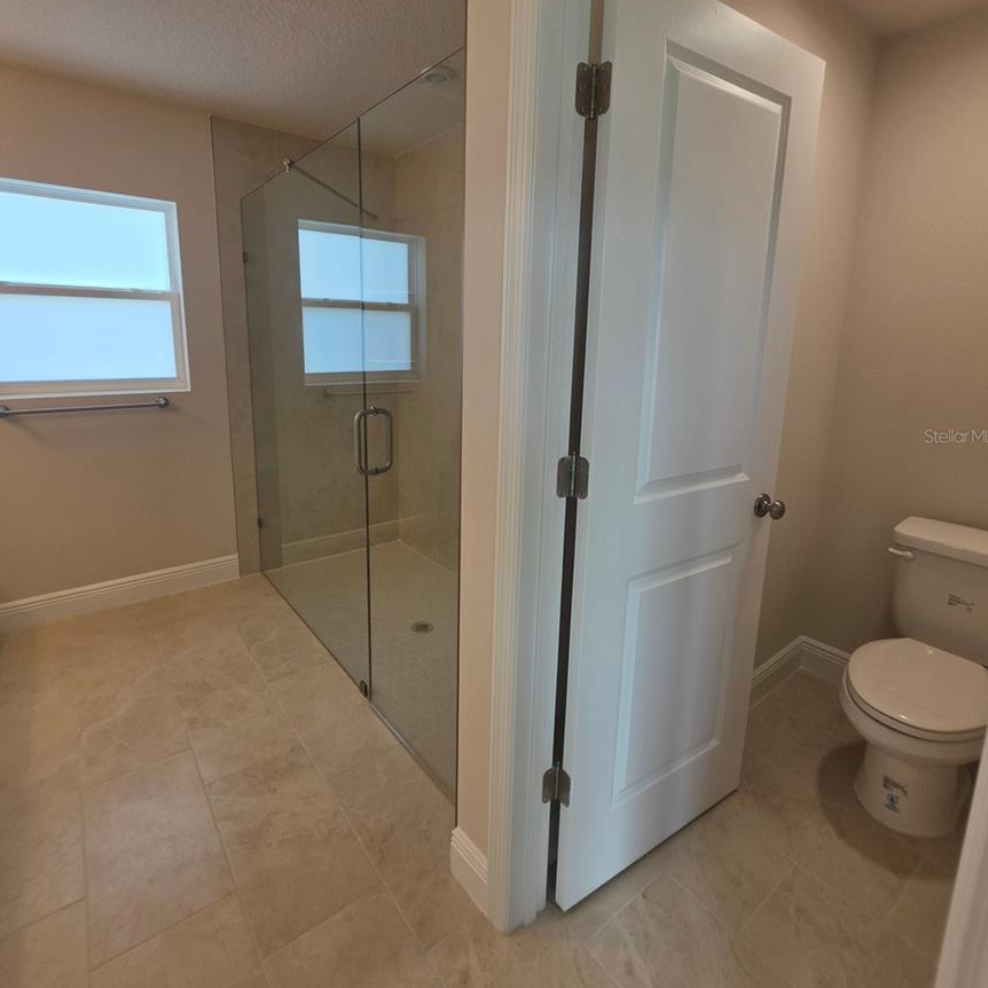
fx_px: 517
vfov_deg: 87.0
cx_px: 489
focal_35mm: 16
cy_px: 436
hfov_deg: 87.4
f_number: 1.9
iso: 40
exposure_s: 1/120
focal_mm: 2.2
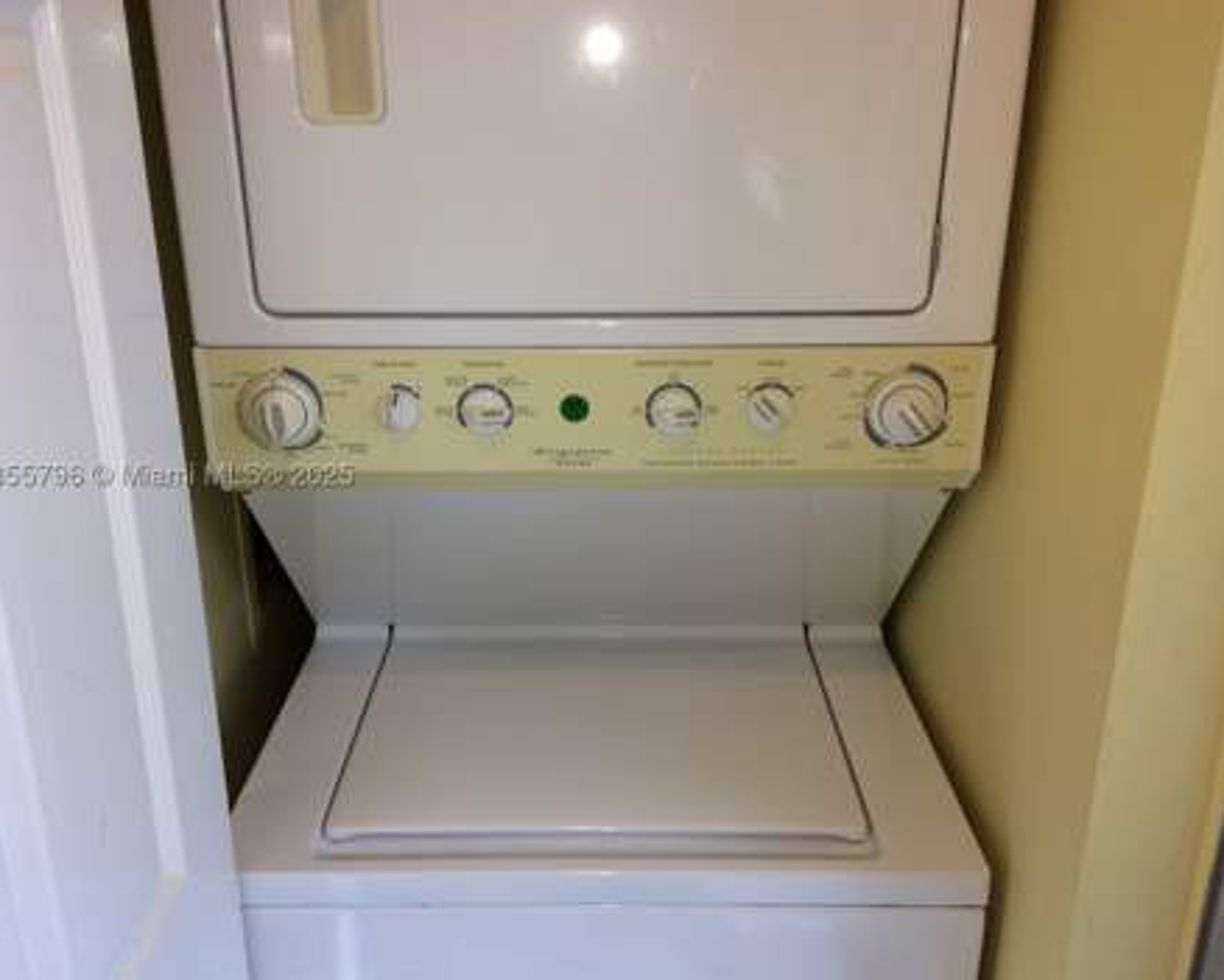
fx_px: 1124
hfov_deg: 57.1
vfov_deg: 47.2
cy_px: 480
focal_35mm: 31
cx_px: 601
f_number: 2.2
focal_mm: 4.15
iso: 32
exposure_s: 1/50
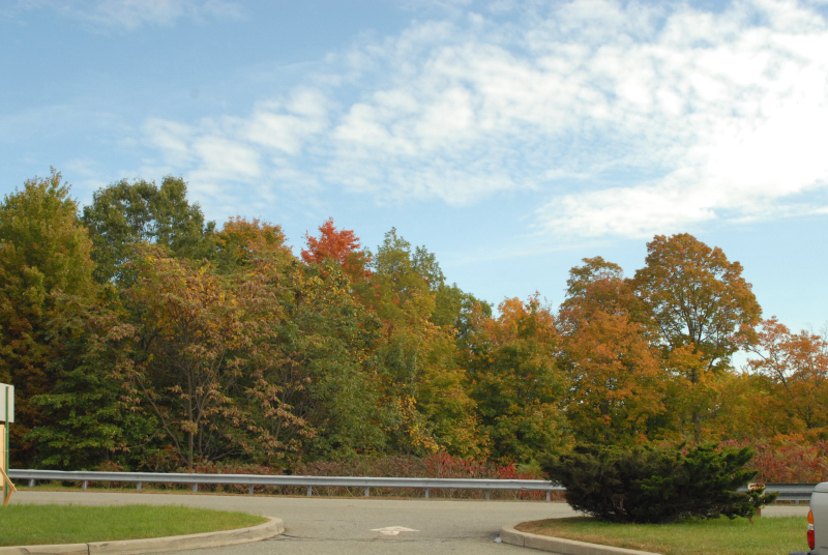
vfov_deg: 28.2
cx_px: 414
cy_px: 278
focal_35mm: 48
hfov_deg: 41.1
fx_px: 1106
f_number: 11
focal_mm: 32
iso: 800
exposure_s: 1/500
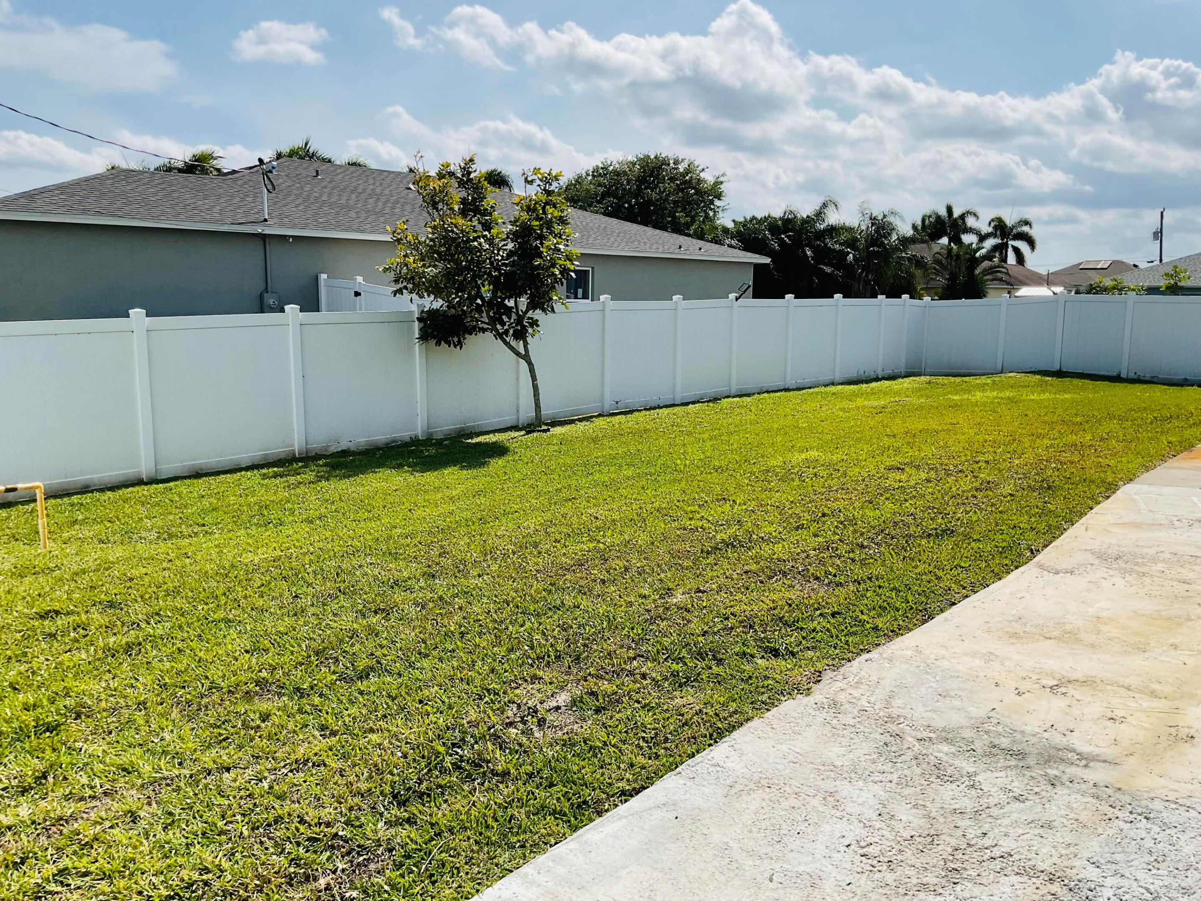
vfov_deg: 48.2
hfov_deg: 61.7
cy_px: 450
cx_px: 600
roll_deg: -1.6
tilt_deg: -7.9
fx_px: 1006
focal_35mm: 29
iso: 16
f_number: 1.8
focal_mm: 3
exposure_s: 1/4065
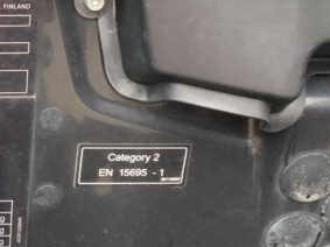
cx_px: -65
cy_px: 83
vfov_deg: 14.1
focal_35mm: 105
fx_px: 1001
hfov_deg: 17.8
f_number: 1.8
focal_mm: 3
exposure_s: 1/80
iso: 64
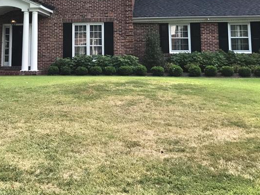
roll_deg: -0.3
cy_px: 10
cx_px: 90
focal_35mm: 54
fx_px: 406
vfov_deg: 25.9
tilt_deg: +6.8
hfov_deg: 35.3
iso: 20
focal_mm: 3.99
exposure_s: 1/1114
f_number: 1.8
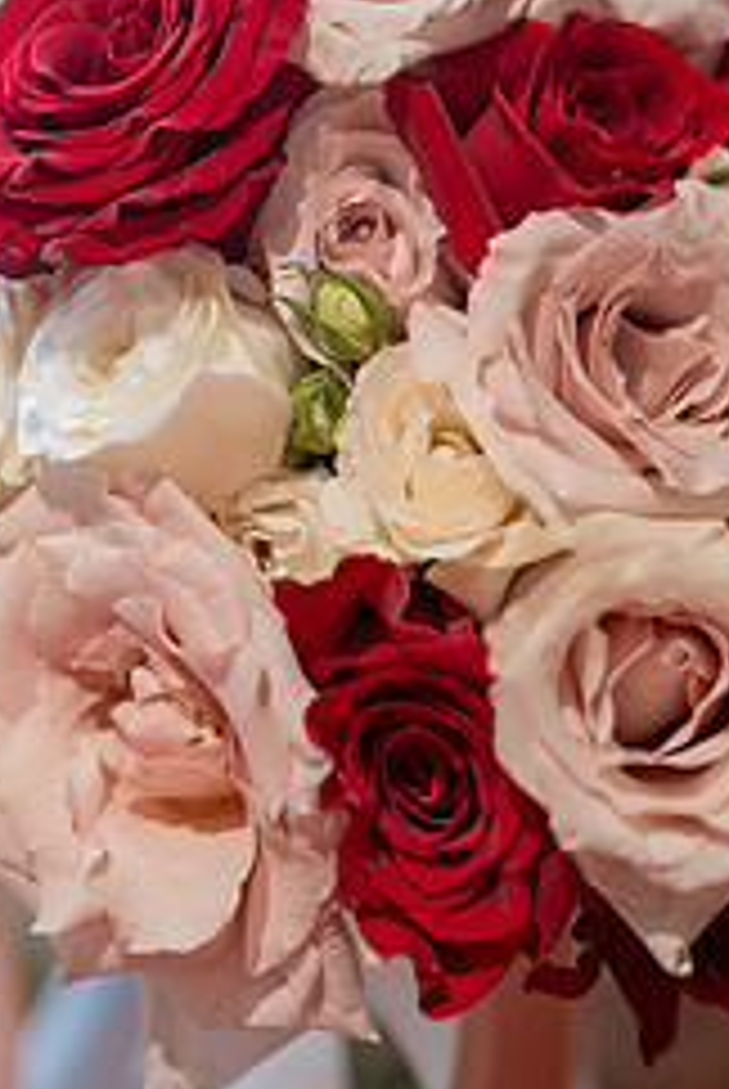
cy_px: 243
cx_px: 387
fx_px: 1969
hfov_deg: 21.0
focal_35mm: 65
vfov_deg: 30.3
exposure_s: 1/250
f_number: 2
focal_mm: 35
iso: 320
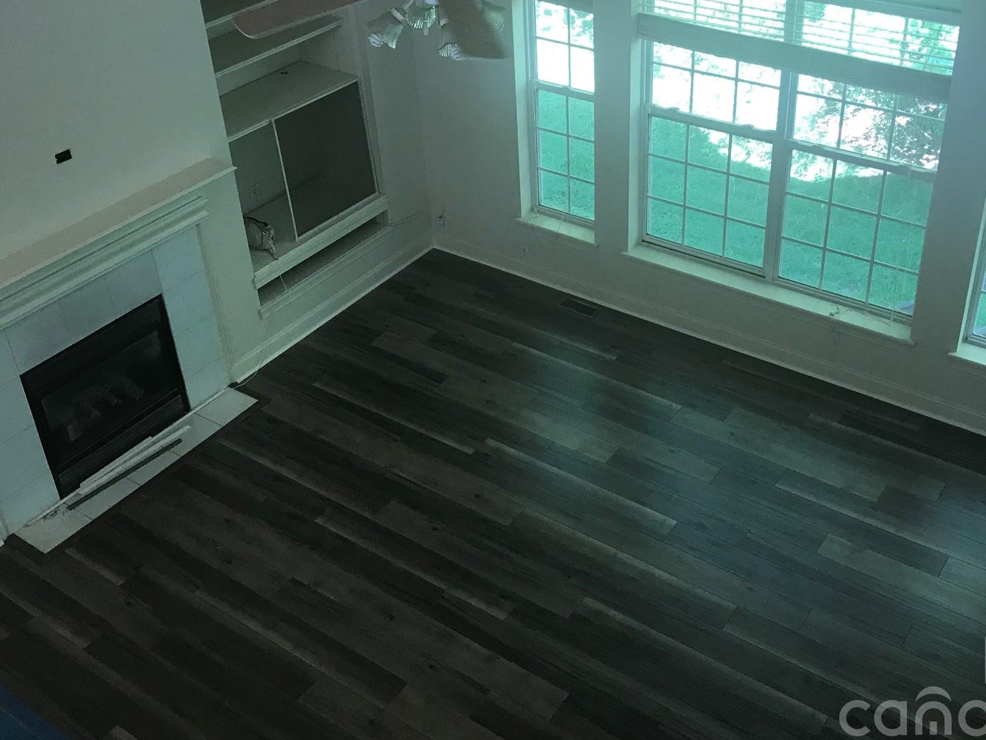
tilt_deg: -31.2
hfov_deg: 47.7
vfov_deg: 36.5
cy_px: 254
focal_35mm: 39
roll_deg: +2.2
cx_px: 556
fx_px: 1111
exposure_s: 1/30
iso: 25
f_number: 1.8
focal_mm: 3.99
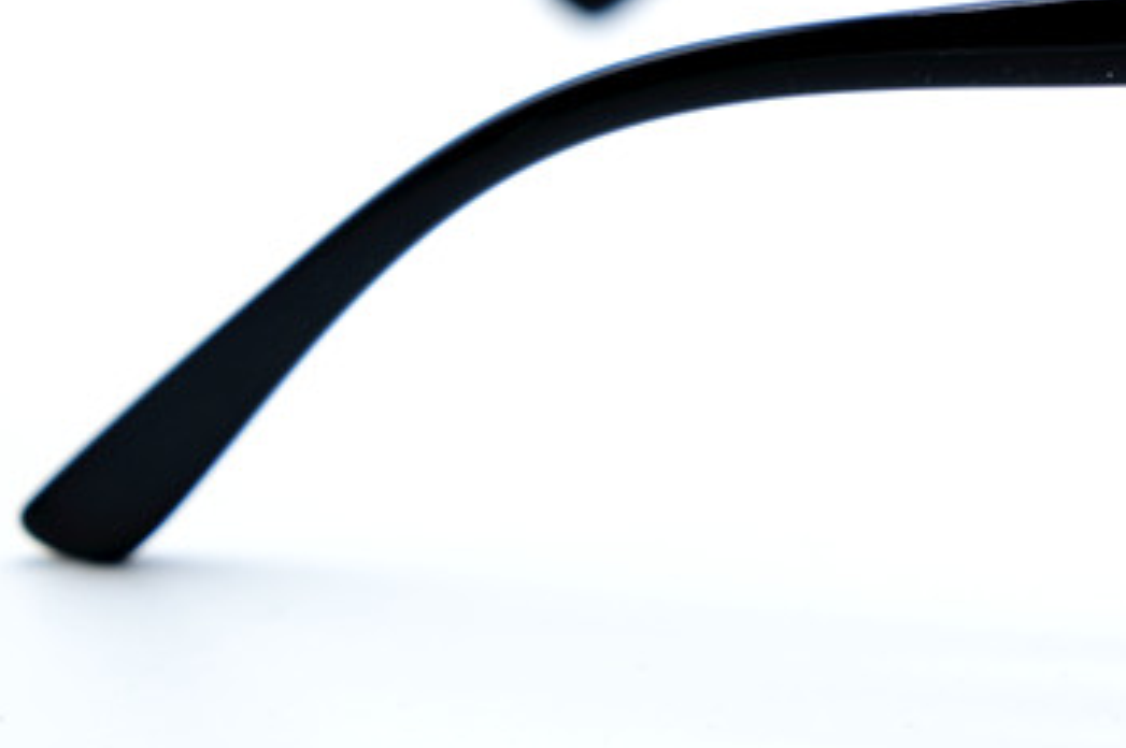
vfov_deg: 6.3
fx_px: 6812
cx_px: 1391
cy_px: -29
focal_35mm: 218
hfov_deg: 9.3
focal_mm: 50.5
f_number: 5.6
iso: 160
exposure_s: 1/140
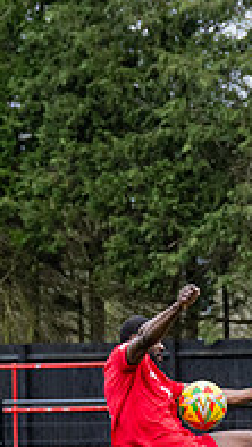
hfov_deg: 2.9
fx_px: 5042
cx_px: 406
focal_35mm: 425
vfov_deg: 5.1
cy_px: 497
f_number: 4
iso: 800
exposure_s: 1/1250
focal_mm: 75
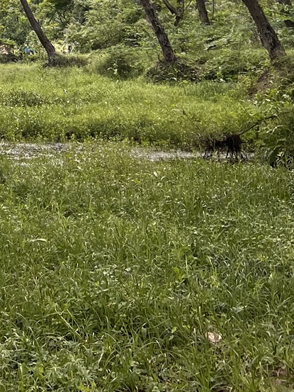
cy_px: -213
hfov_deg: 15.0
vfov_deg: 18.3
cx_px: -96
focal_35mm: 94
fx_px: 1064
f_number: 1.5
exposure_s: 1/216
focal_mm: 5.7
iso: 40
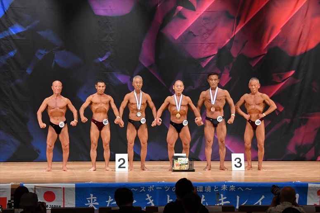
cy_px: 106
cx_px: 160
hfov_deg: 14.0
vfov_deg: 9.3
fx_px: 1306
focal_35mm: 147
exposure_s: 1/400
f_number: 5.6
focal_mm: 98
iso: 5000
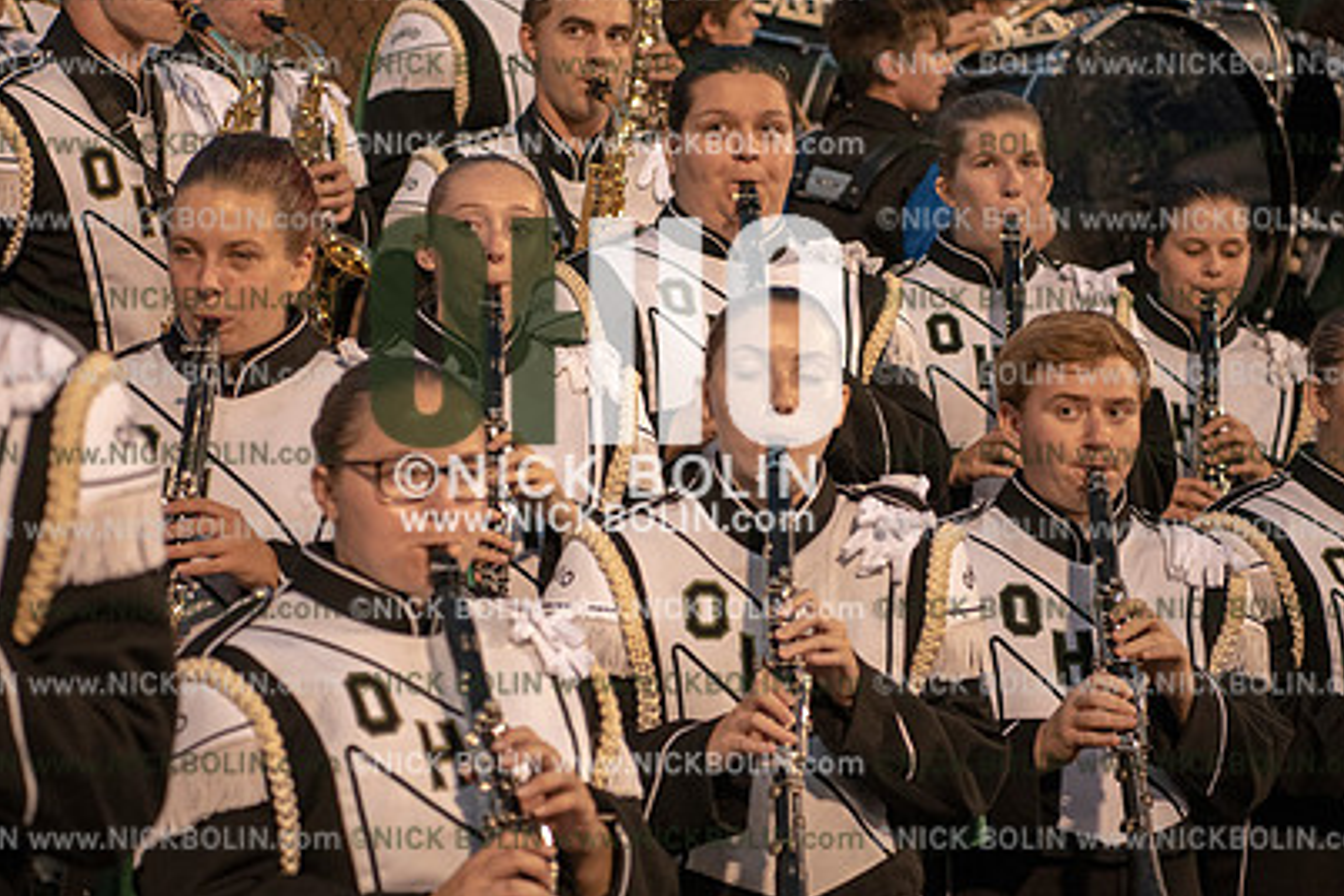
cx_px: 605
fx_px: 3770
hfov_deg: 20.2
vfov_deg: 13.5
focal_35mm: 101
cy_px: 376
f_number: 3.2
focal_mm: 70
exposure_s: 1/160
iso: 3200
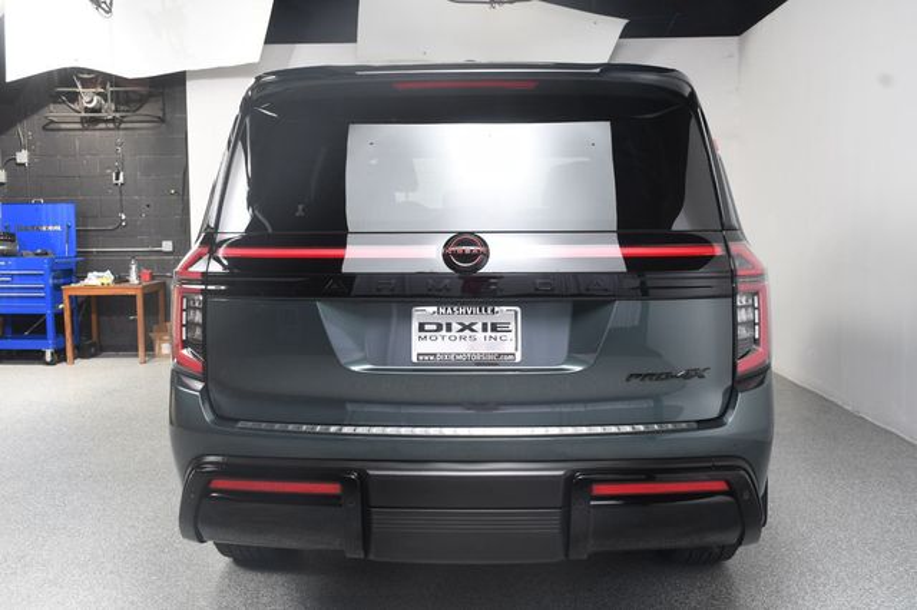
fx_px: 993
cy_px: 305
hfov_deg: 49.6
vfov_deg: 34.2
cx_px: 458
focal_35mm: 39
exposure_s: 1/160
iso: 100
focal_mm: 26
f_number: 7.1
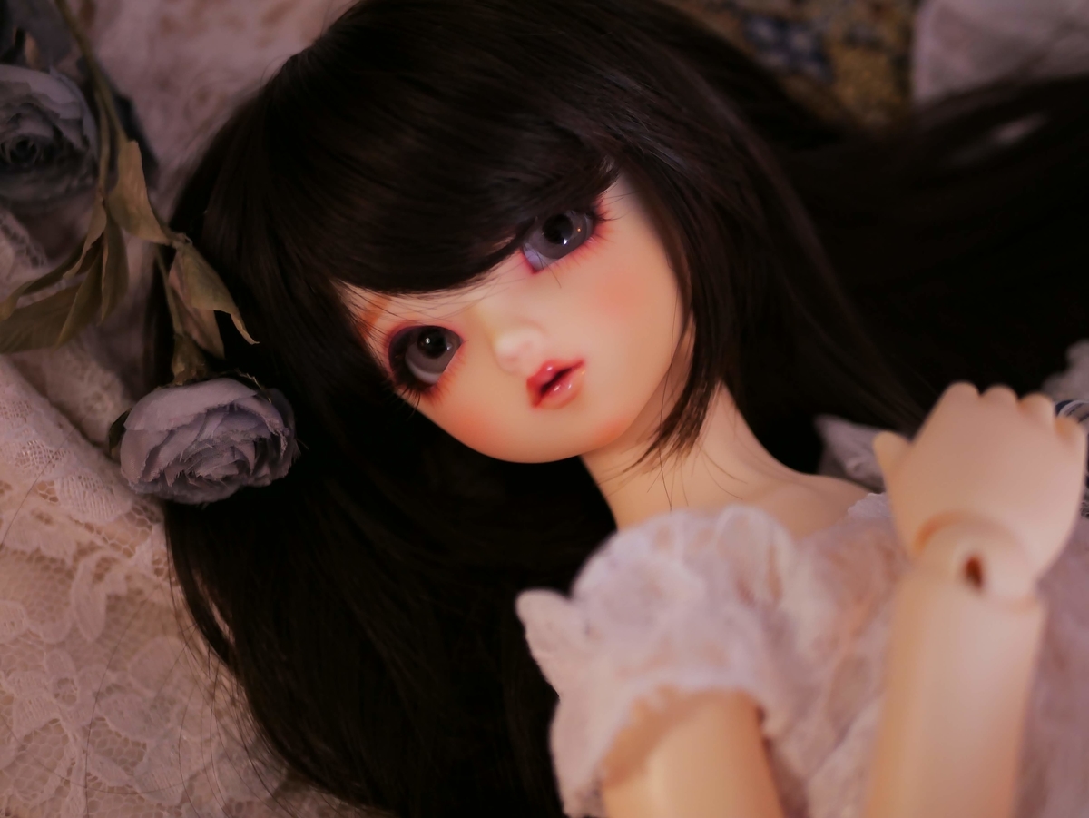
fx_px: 1574
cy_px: 409
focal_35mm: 50
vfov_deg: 29.1
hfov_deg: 38.2
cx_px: 544
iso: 200
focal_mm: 25
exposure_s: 1/80
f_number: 1.7
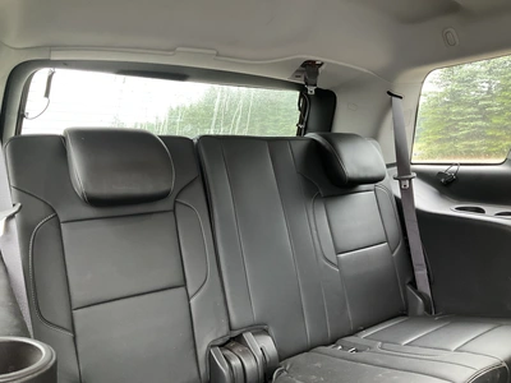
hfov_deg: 61.7
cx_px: 256
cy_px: 192
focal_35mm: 29
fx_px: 428
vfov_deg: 48.2
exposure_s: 1/54
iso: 320
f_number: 1.8
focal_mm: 3
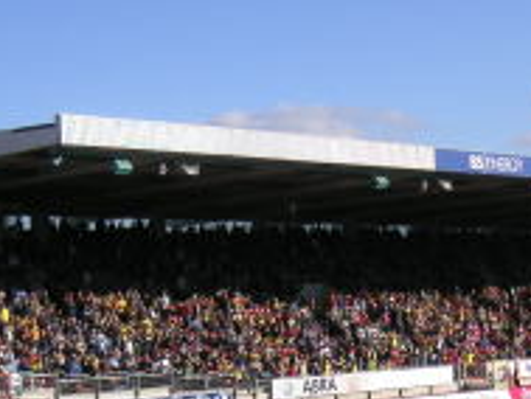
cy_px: 386
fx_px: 1504
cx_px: 374
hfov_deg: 19.9
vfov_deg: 14.9
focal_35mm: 98
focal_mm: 6.1
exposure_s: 1/180
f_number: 6.7
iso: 50
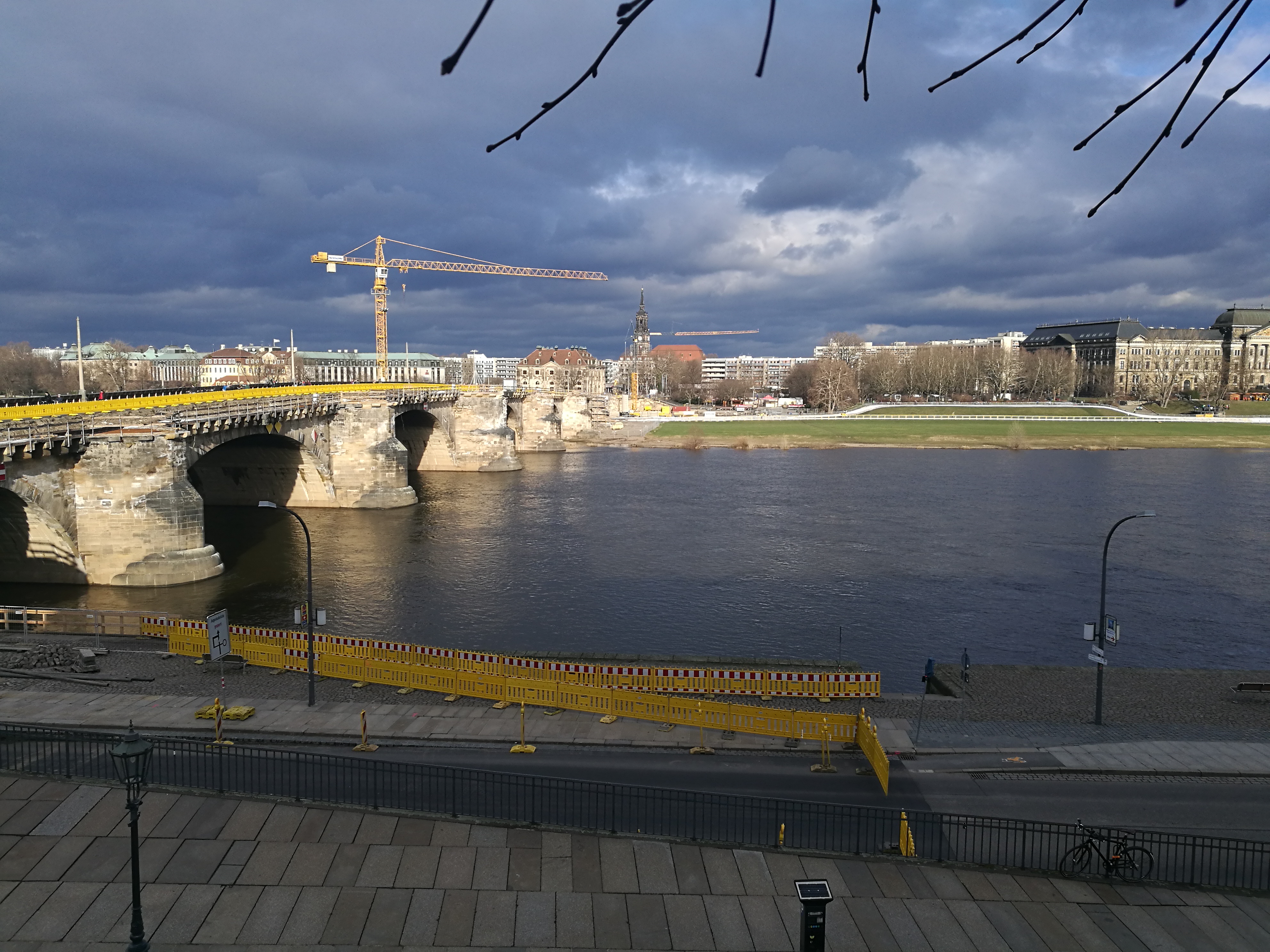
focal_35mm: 27
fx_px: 991
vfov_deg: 51.4
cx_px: 635
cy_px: 476
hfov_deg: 65.3
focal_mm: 4.5
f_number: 2.2
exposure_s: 1/866
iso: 50
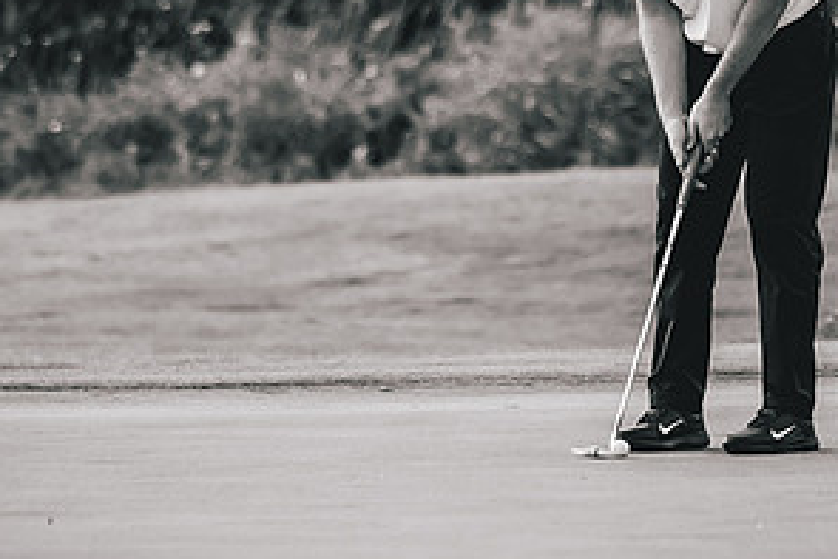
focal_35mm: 564
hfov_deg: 3.7
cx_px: 648
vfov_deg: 2.4
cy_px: 28
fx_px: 13134
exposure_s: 1/1250
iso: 500
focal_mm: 150
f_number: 2.8
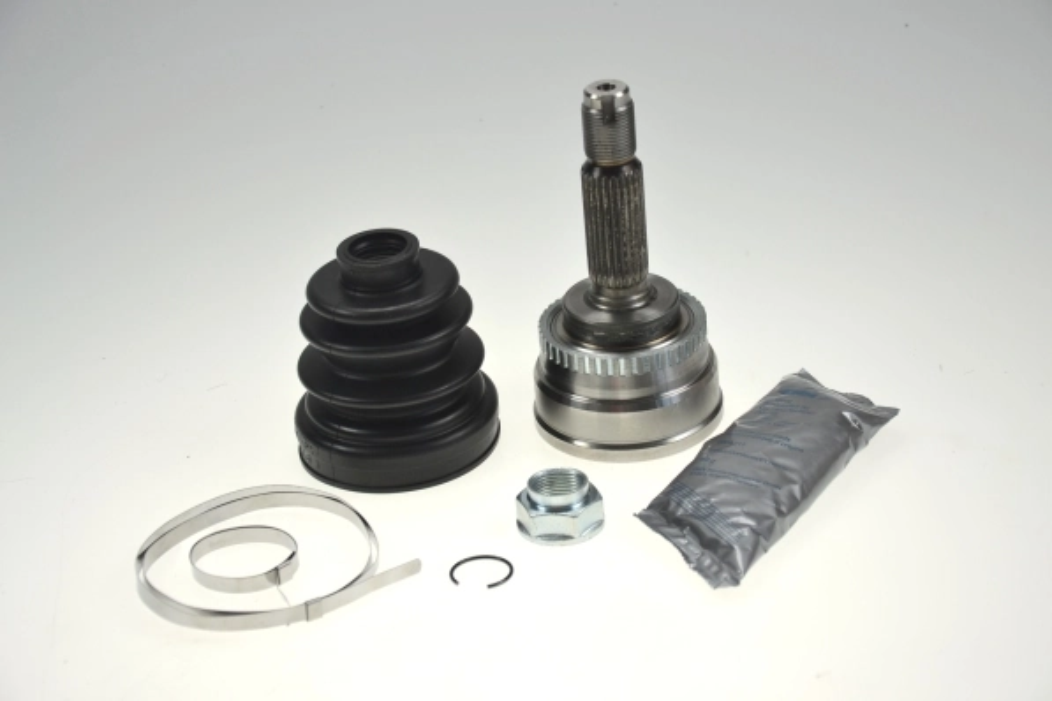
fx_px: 2717
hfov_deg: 21.9
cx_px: 526
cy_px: 350
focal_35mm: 93
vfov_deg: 14.7
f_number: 5.3
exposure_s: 1/160
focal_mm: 62
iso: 100
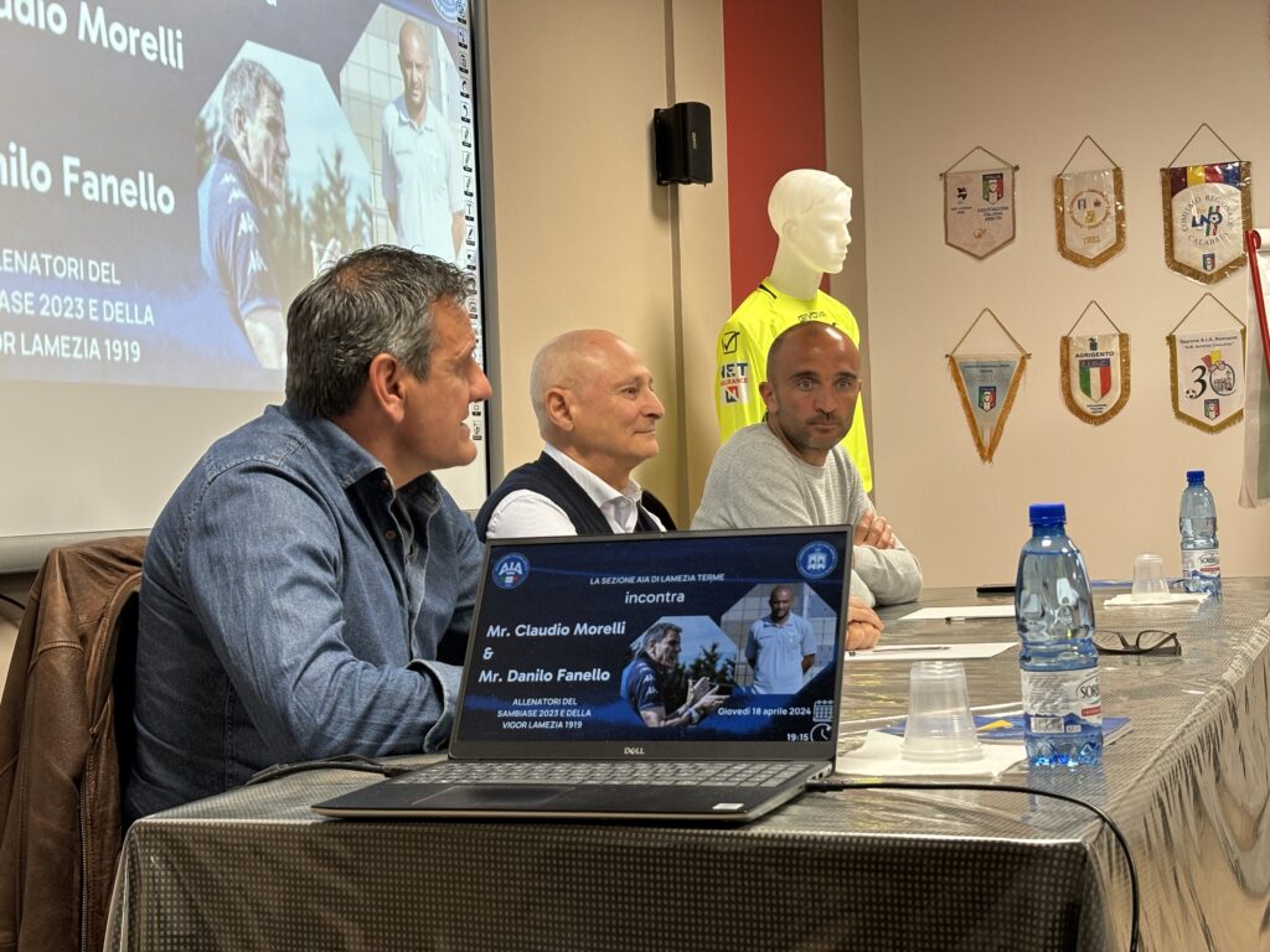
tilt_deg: +0.1
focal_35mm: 52
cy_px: 476
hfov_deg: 36.8
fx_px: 1908
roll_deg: +1.9
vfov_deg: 28.0
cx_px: 635
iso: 80
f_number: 1.6
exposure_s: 1/50
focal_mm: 5.96
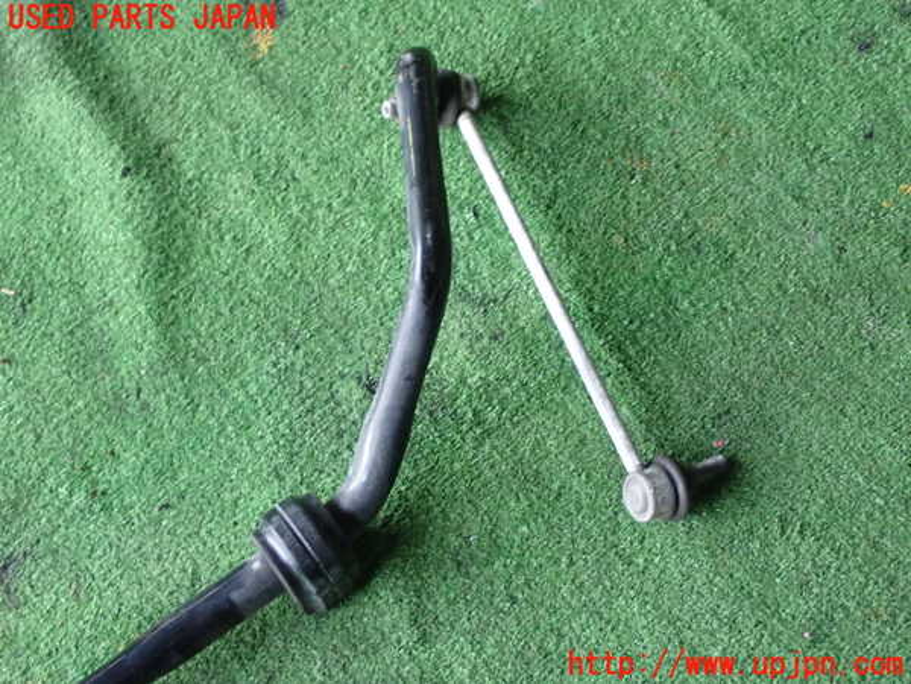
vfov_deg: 21.9
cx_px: 456
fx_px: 1763
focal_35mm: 67
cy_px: 342
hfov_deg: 29.0
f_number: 3.8
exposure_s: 1/60
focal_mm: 11.88
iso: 800
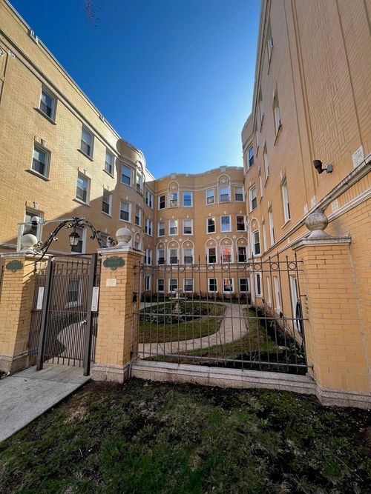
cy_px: 247
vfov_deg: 106.2
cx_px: 186
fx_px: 186
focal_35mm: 13
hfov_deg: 89.9
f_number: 1.8
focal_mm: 1.57
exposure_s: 1/351
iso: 32
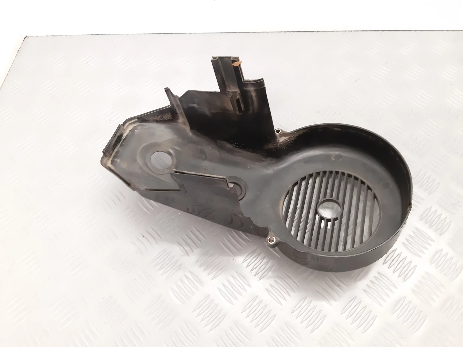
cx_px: 232
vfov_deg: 51.4
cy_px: 174
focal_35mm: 27
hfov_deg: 65.3
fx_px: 361
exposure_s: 1/25
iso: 320
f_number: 1.7
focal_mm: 3.93
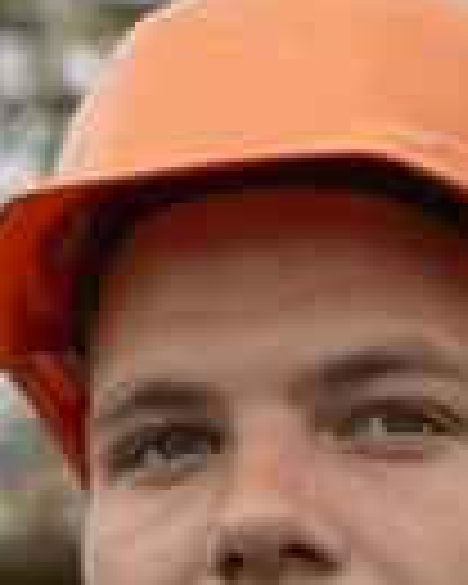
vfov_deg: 9.5
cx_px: 243
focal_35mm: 202
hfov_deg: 7.7
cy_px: 515
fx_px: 3497
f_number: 5
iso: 100
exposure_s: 1/400
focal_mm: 70
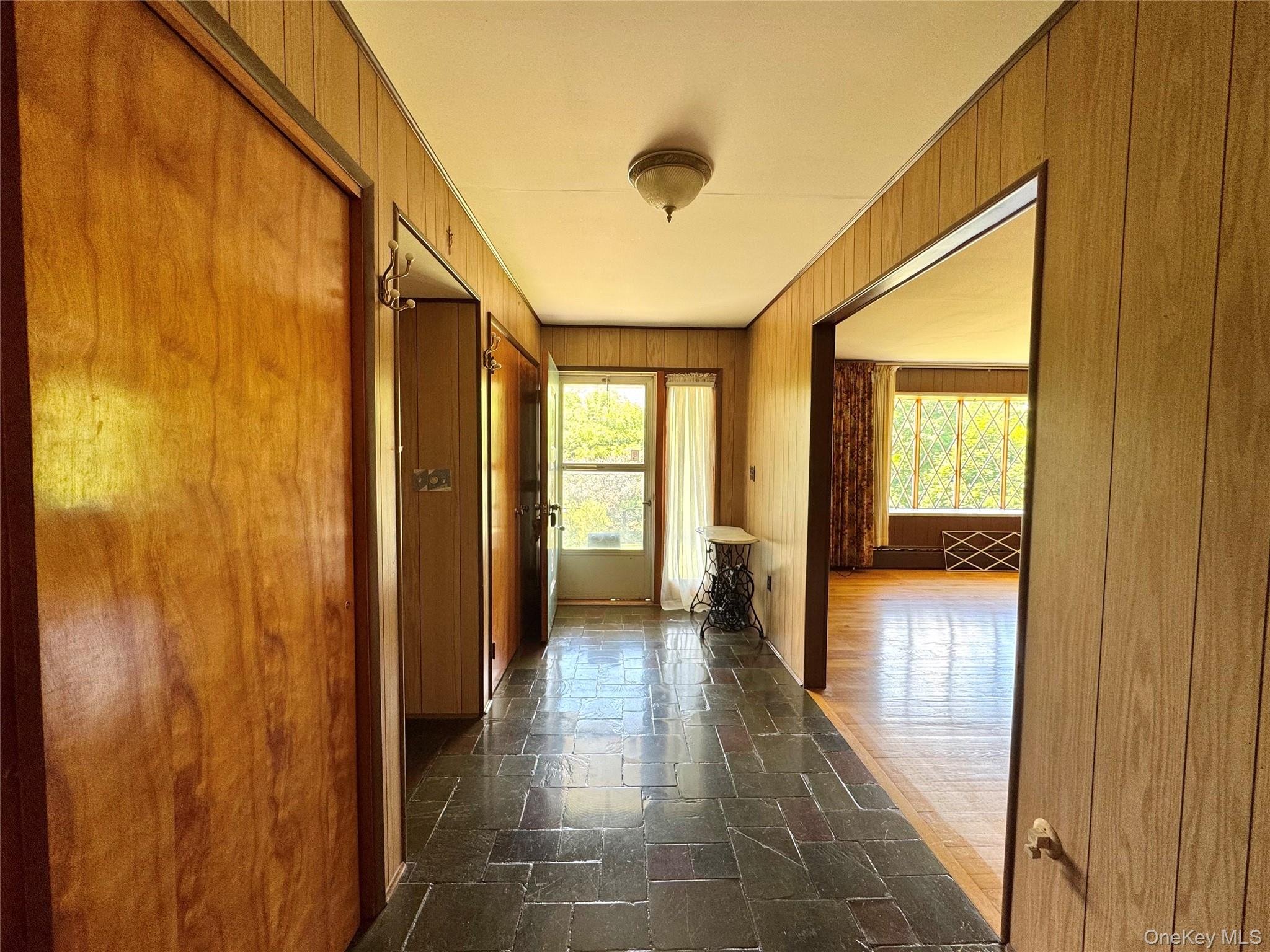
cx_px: 635
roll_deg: -0.4
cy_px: 476
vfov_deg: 85.7
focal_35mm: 14
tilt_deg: -3.1
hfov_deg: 102.1
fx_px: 514
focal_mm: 2.22
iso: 125
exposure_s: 1/99
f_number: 2.2
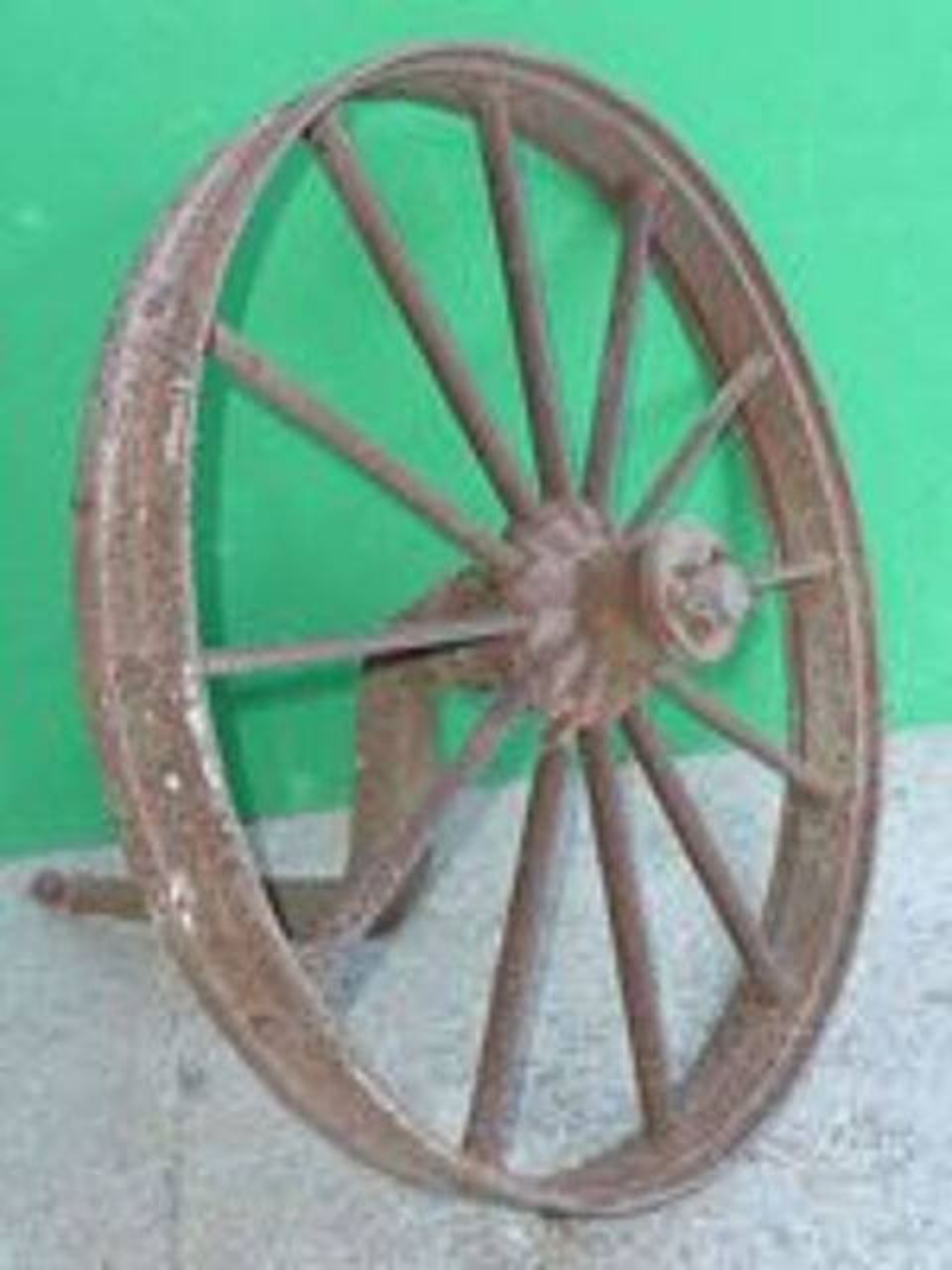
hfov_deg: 36.0
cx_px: 476
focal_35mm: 40
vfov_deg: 46.8
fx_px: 1467
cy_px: 635
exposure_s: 1/30
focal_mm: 6.5
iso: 125
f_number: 3.6
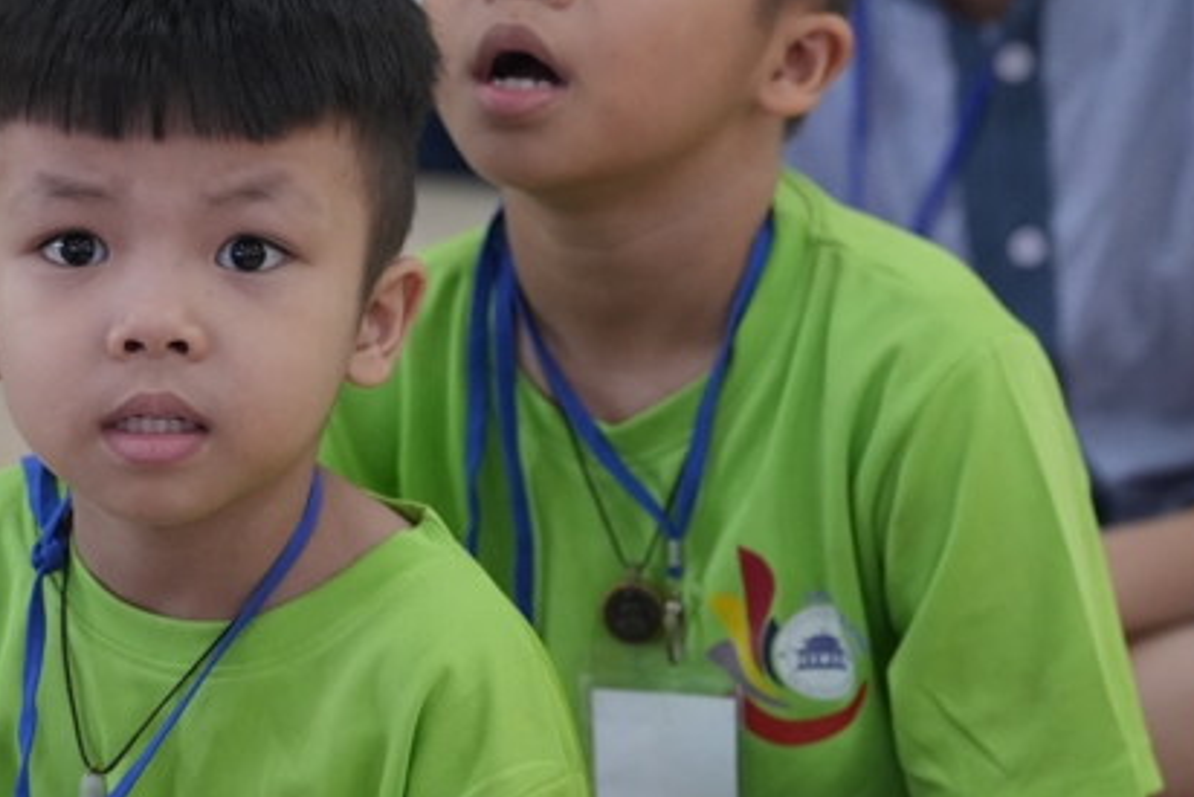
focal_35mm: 161
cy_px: 559
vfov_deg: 8.5
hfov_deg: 12.7
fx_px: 5341
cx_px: 332
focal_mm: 68
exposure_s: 1/320
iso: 4000
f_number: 3.2
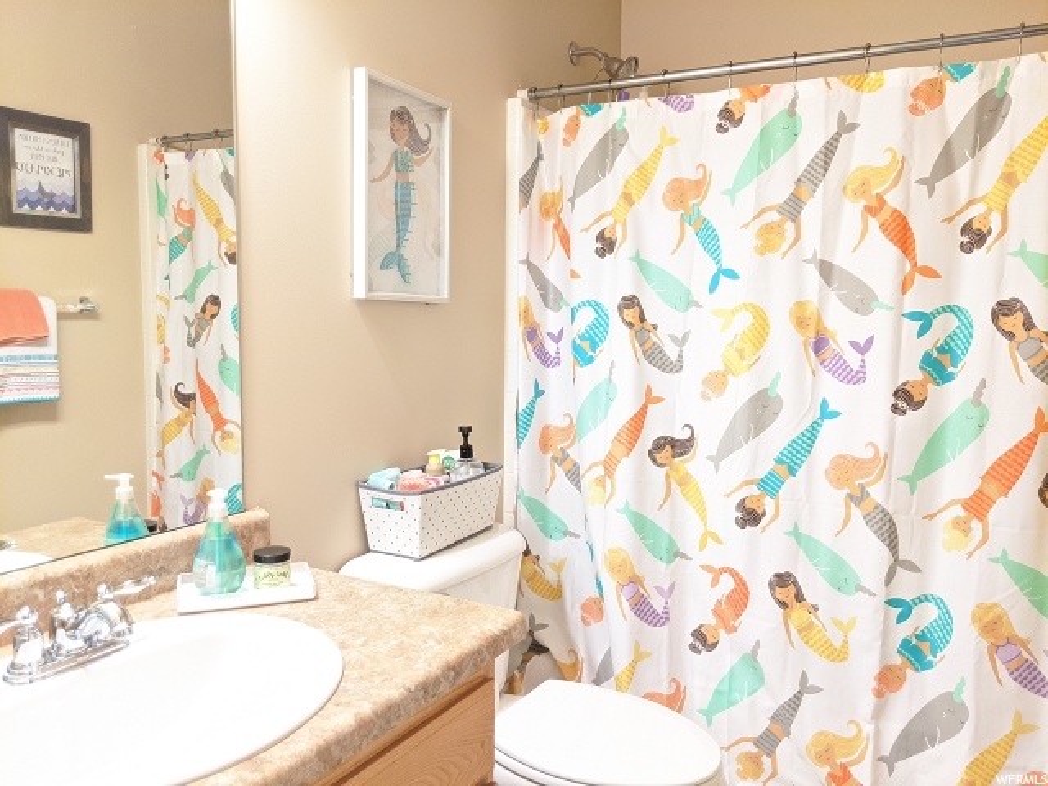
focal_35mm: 27
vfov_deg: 51.4
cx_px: 524
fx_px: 817
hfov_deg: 65.3
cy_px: 393
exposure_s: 1/59.9
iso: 782
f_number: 1.8
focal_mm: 4.44
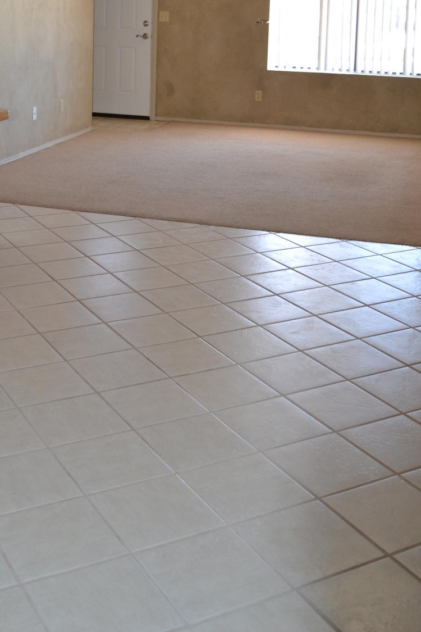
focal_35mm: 48
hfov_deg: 27.9
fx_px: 842
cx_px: 133
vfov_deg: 38.9
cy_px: 92
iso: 500
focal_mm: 18
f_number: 3.5
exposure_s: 1/60
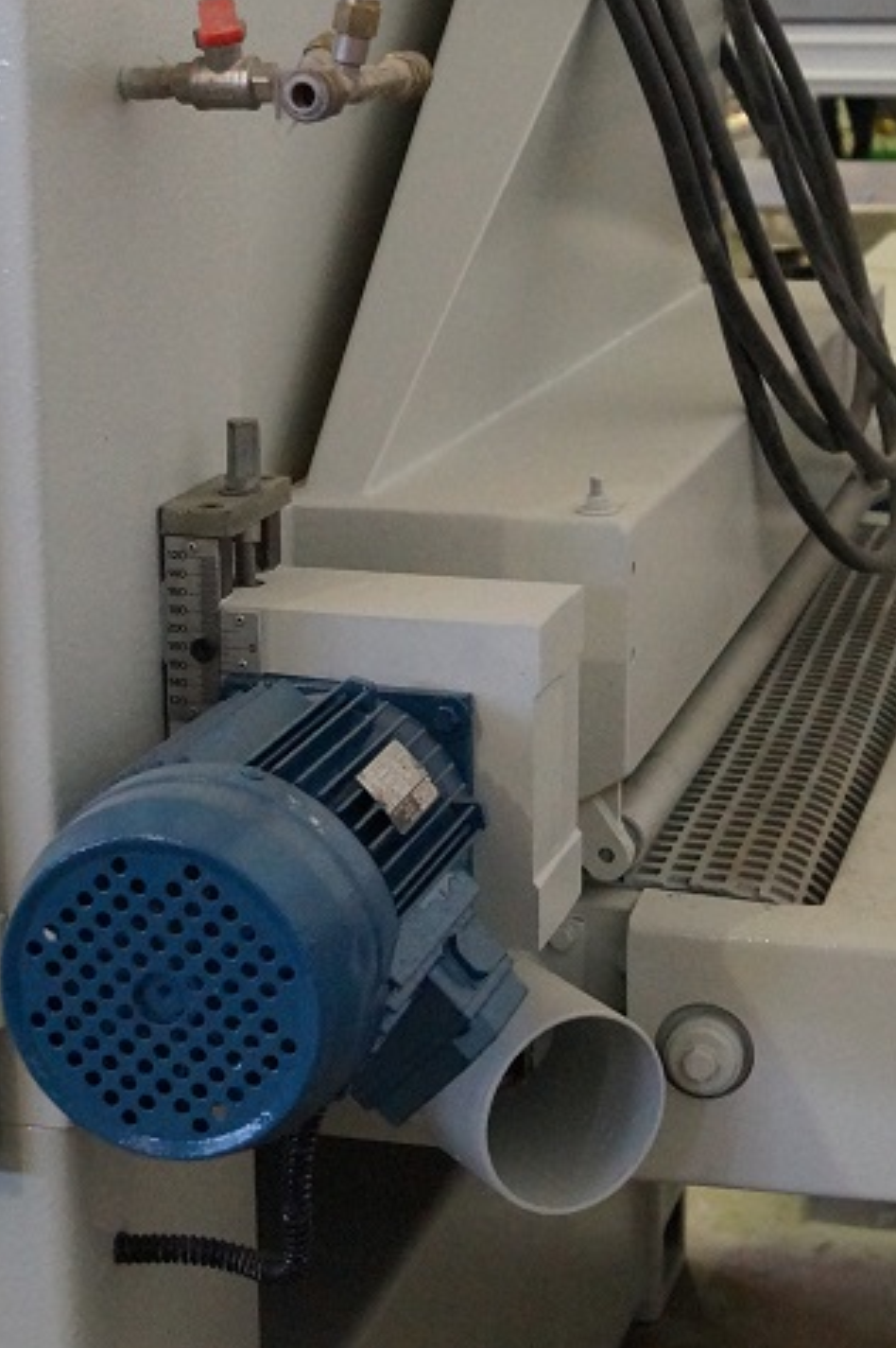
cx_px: 509
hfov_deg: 19.7
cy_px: 545
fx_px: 2580
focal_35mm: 69
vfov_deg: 29.2
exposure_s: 1/160
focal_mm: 20
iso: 2500
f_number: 4
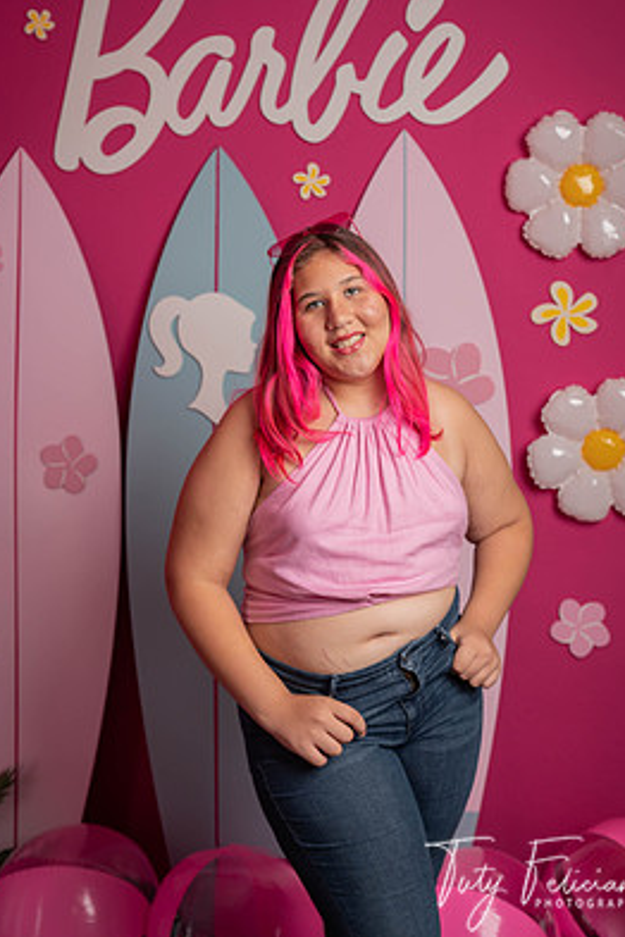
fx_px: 1432
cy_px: 422
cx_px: 324
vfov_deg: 36.2
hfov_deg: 24.6
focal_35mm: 55
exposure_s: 1/100
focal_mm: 48
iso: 200
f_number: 4.5
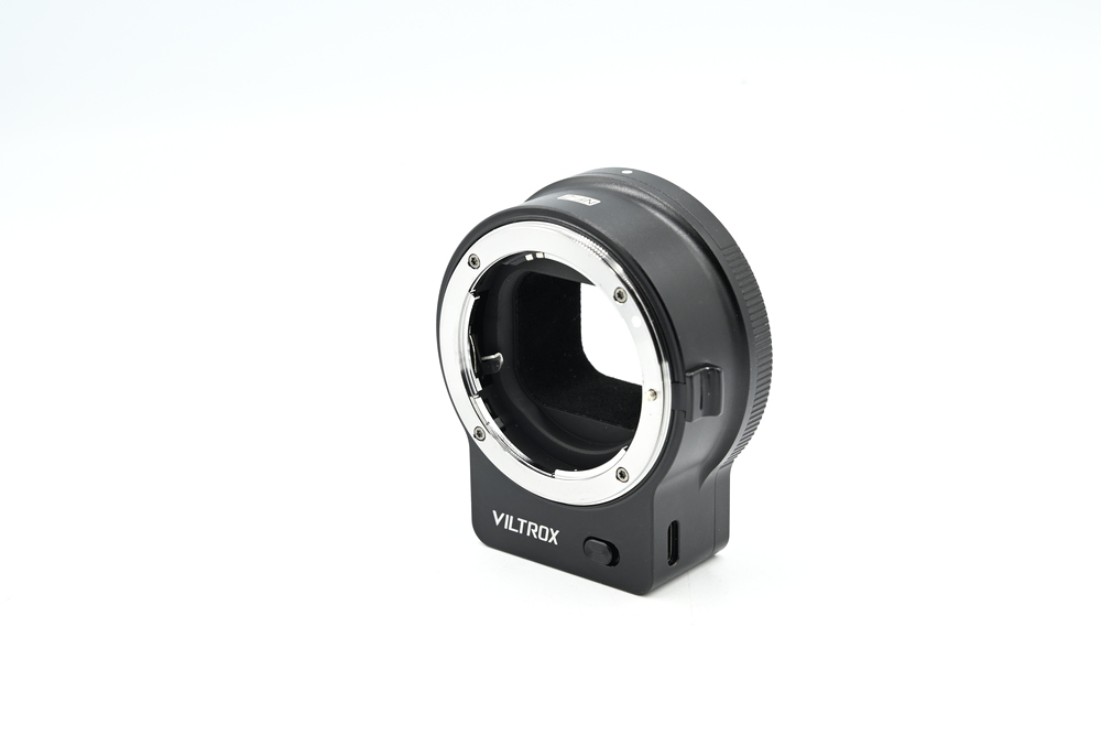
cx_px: 550
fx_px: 2263
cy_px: 368
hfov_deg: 27.3
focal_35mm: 74
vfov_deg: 18.4
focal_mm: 74
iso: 200
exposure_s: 1/30
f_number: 11
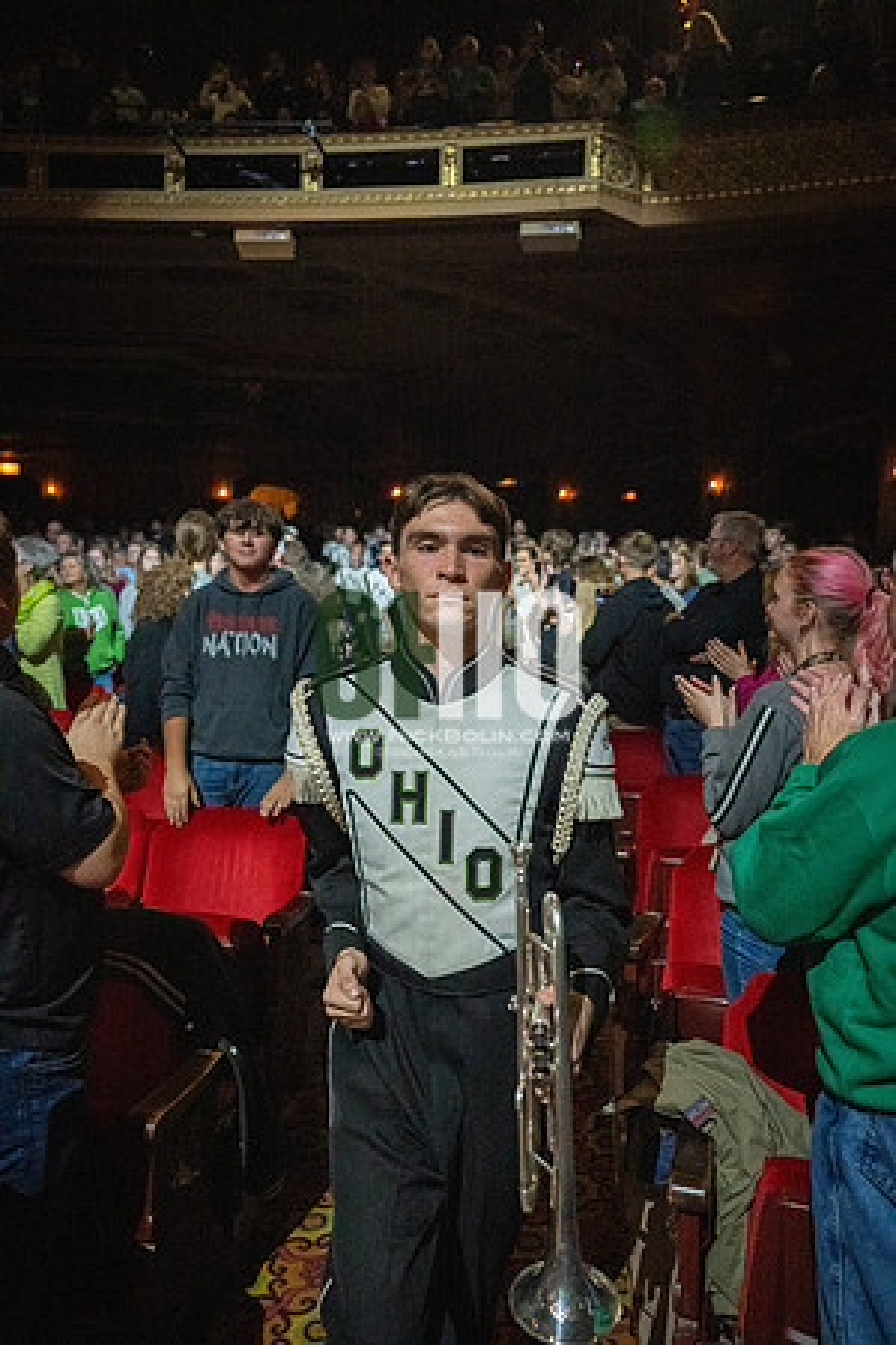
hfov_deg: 51.3
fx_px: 933
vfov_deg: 71.5
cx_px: 448
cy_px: 672
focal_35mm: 25
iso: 12800
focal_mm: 25
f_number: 2.8
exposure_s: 1/500
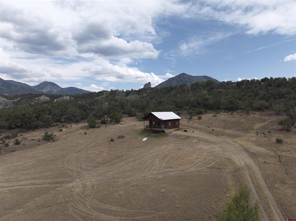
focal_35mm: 24
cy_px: 110
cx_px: 148
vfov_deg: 56.7
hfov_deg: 71.6
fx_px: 205
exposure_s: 1/50
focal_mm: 12.29
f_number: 2.8
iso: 100
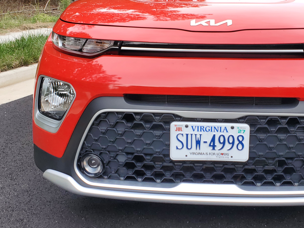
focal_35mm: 43
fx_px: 378
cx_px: 189
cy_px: 76
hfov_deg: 43.5
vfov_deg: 33.3
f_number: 2.4
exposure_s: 1/147
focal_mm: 4.3
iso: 50
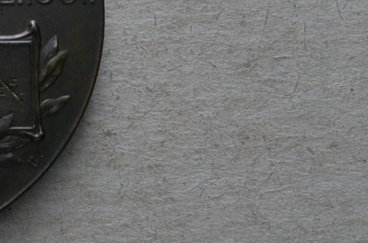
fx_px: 1662
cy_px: -232
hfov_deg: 11.9
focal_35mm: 163
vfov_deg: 8.0
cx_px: -224
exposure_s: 1/200
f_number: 14
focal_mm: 26
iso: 400
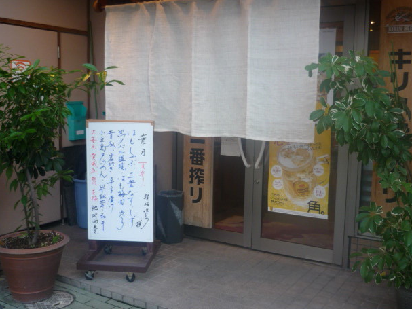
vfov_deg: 36.8
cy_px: 151
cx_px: 210
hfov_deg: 47.9
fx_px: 464
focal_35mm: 39
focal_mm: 5.5
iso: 100
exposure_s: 1/30
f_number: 2.8
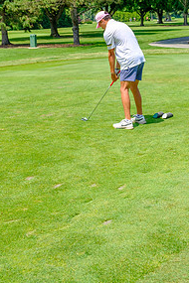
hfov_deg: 19.1
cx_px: 122
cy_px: 73
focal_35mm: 71
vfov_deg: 28.1
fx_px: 559
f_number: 5
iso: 200
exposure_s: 1/1250
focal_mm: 30.2
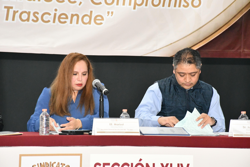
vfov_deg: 9.1
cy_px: 84
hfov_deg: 13.7
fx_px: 1042
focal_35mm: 150
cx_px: 125
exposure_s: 1/100
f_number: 9
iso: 8000
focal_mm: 100
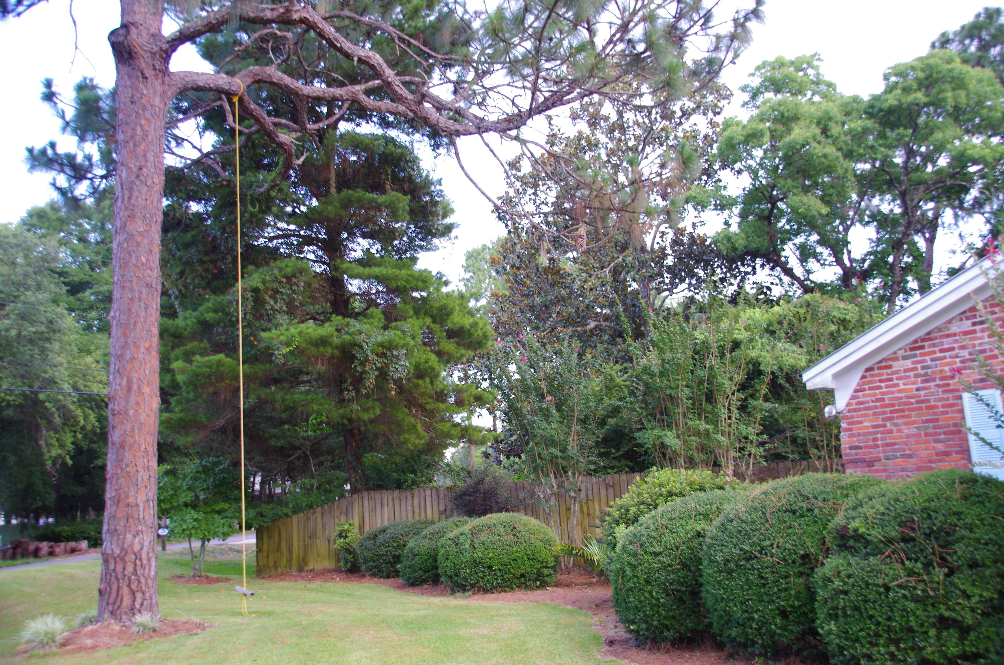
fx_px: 918
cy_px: 332
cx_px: 502
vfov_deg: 39.8
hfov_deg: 57.3
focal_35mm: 33
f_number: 4
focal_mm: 22
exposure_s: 1/5
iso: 100
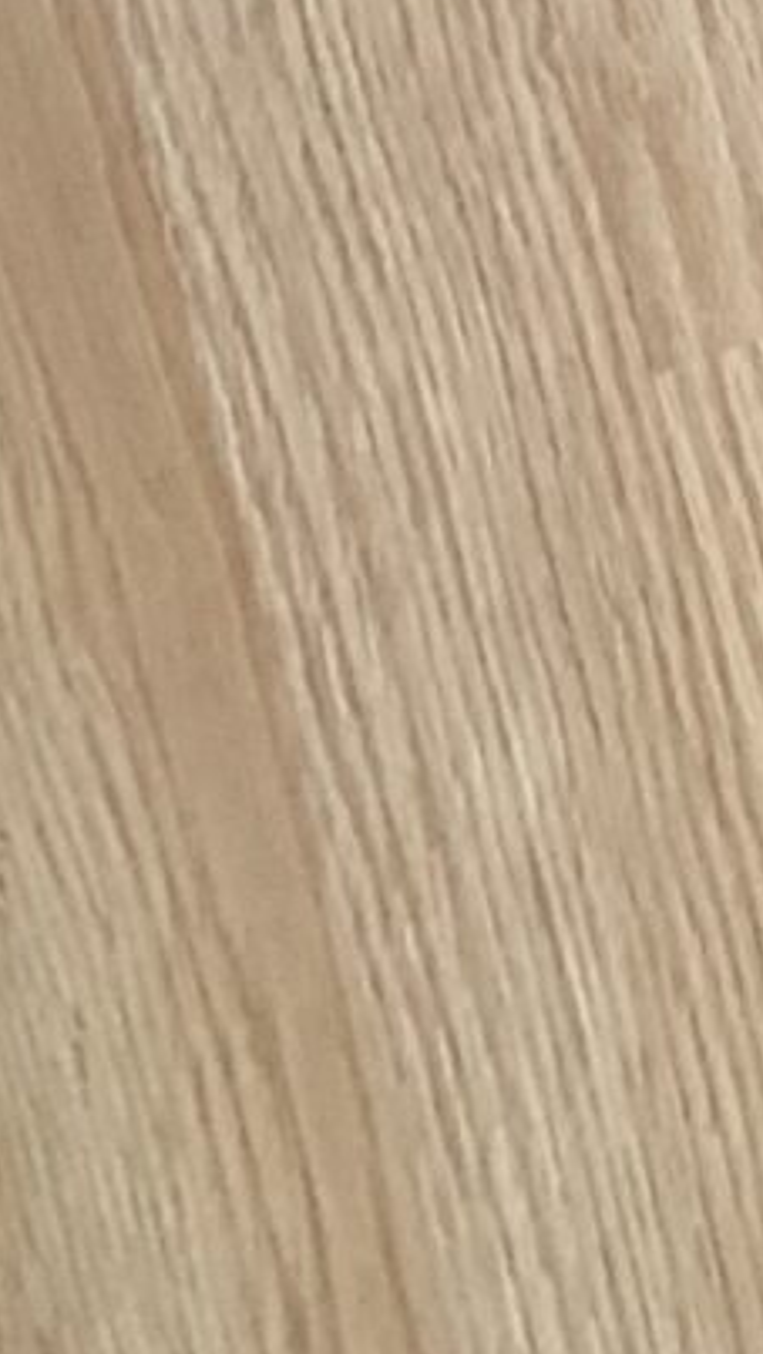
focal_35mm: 144
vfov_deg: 12.0
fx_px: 5174
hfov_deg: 7.6
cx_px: 2128
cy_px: -1922
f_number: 1.8
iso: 400
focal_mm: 4.25
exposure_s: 1/30
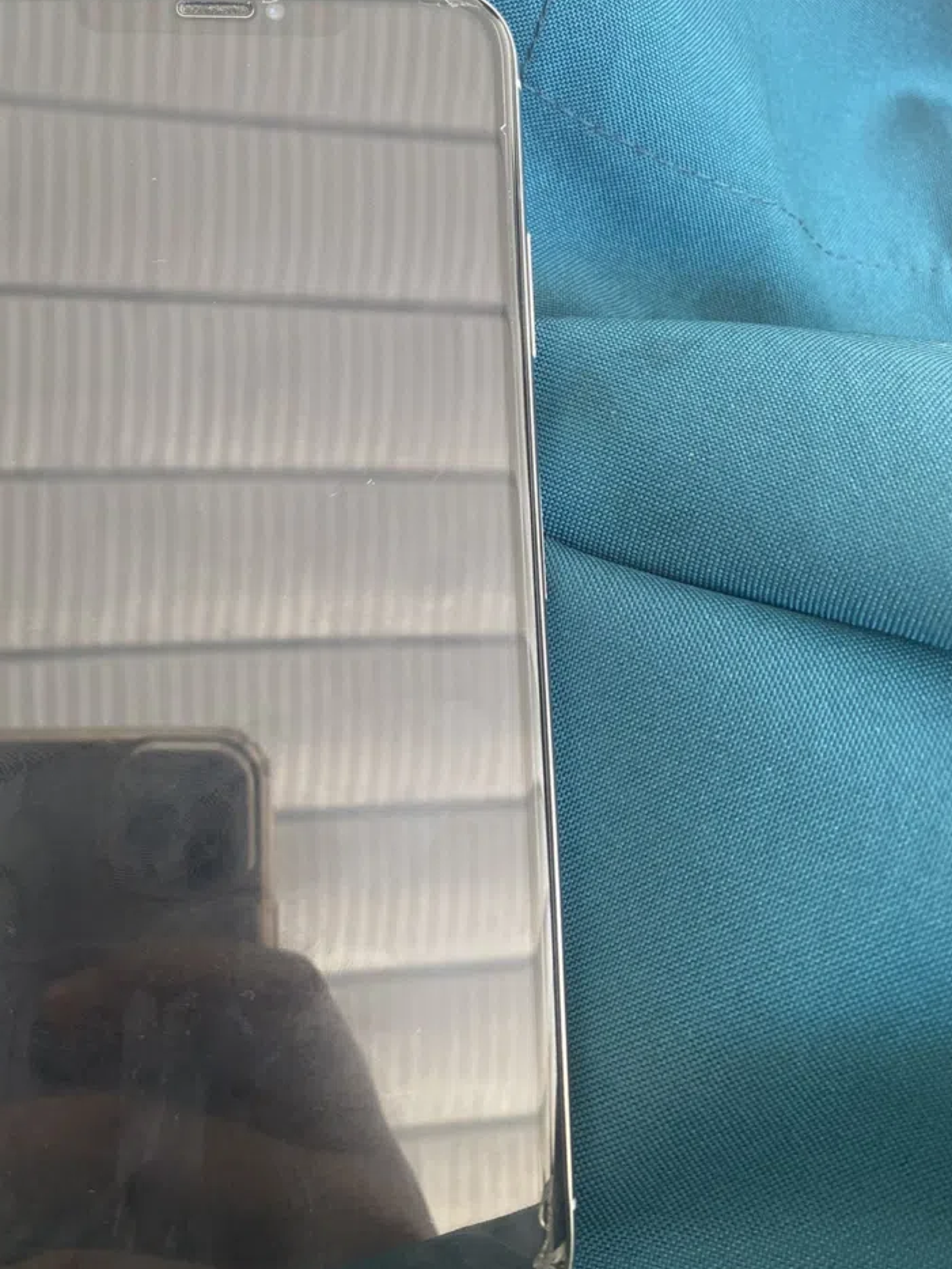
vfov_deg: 48.6
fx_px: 1393
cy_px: 490
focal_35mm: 38
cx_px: 266
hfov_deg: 37.0
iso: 100
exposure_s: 1/121
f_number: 1.8
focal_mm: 4.25
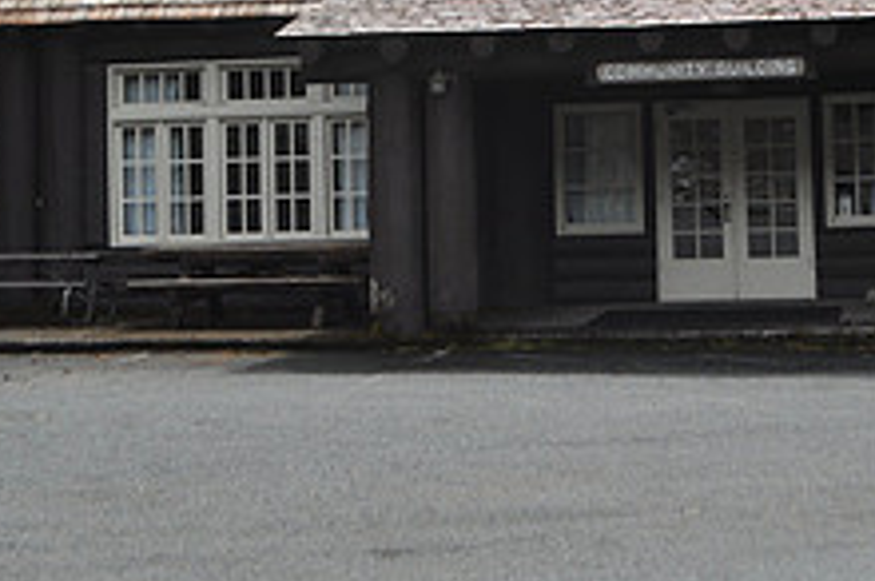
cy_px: -74
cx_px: 612
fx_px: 2111
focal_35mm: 87
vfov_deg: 15.2
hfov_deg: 23.3
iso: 200
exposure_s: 1/1250
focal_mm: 22
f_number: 4.5
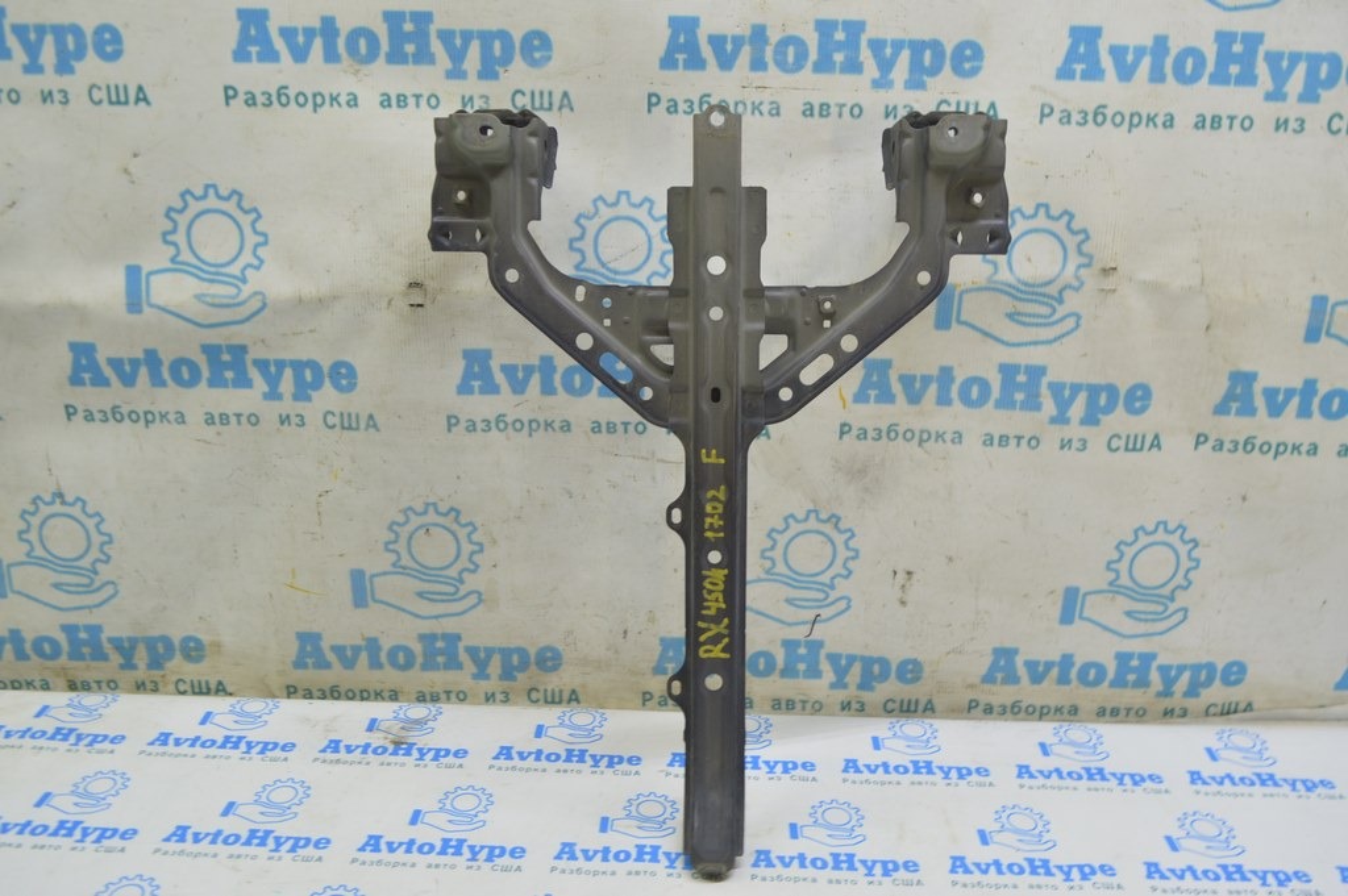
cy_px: 448
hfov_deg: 59.5
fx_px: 1179
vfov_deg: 41.6
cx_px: 674
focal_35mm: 32
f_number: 5.6
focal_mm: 21
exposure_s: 1/20
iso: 400
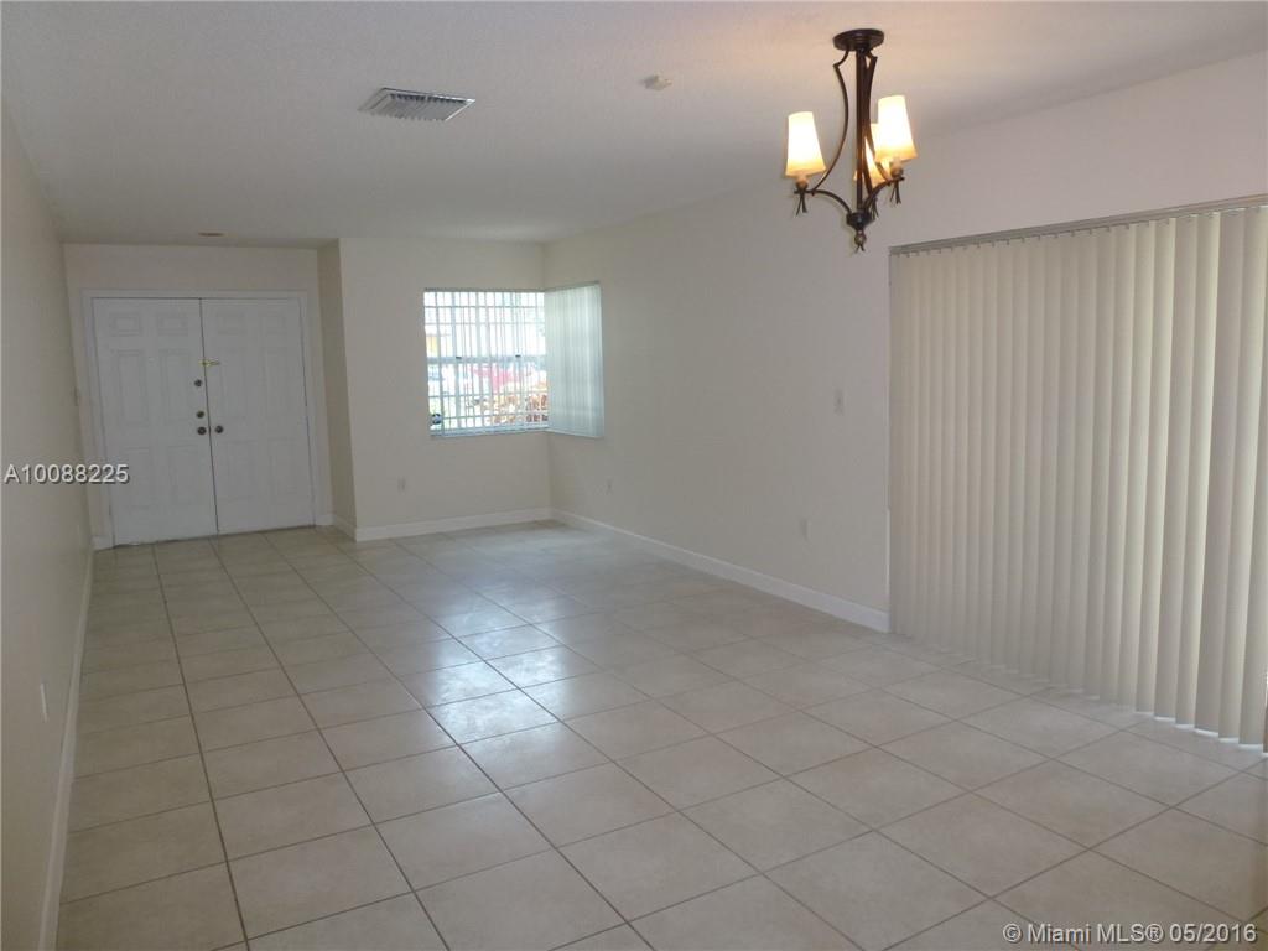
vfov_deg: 56.8
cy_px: 476
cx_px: 634
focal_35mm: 24
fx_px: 879
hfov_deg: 71.6
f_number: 3.3
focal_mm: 4.3
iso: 160
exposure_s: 1/60
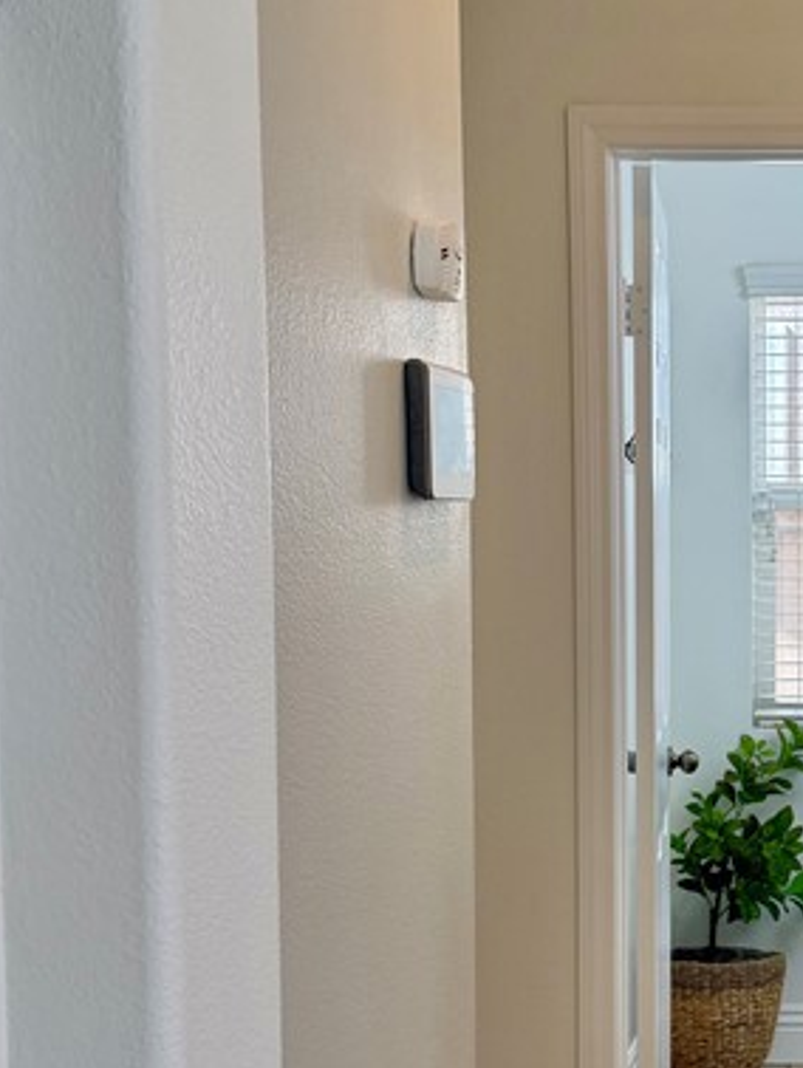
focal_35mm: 65
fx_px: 2008
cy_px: 667
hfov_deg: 21.5
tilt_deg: -4.8
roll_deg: +0.4
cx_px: 865
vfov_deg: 29.7
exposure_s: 1/189
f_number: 1.78
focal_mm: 6.76
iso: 100
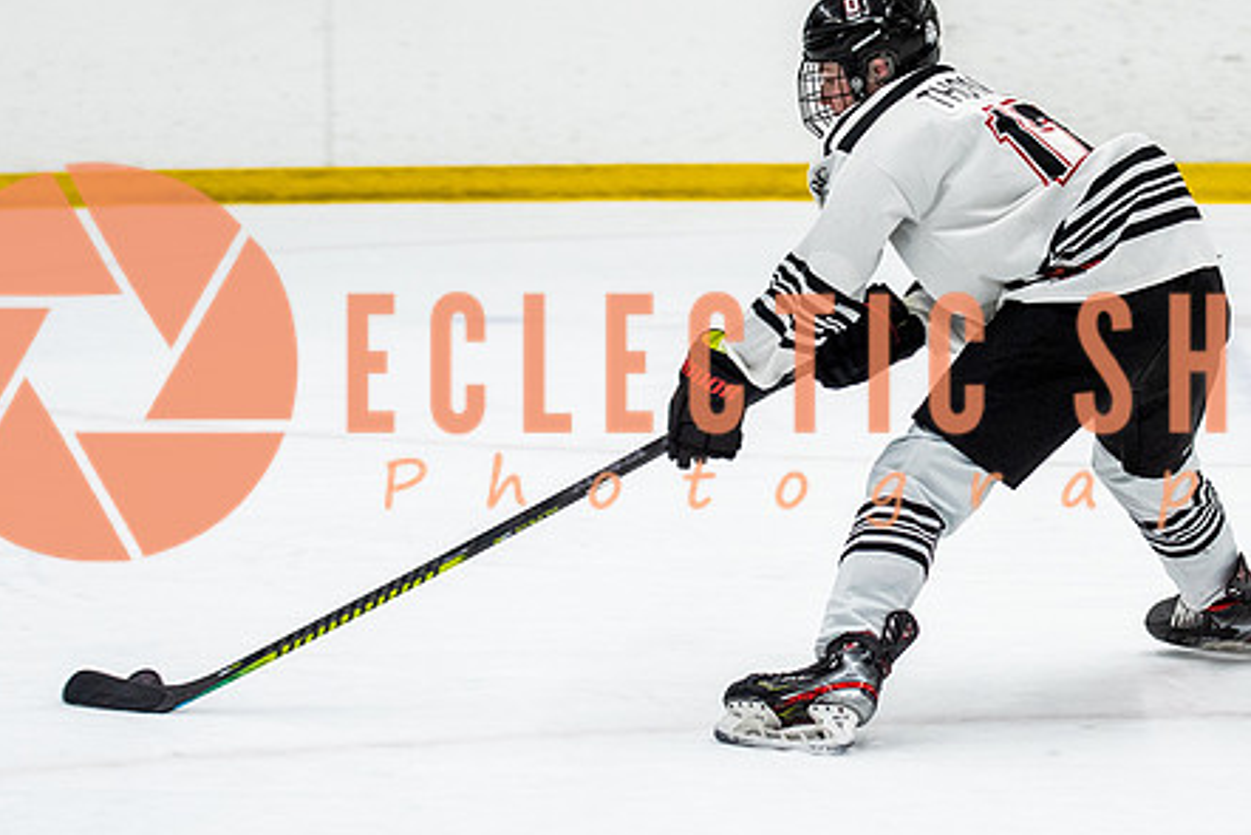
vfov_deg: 7.8
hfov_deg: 11.7
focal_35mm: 175
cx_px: 895
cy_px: 301
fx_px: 6083
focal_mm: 70
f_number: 2.8
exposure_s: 1/400
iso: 640
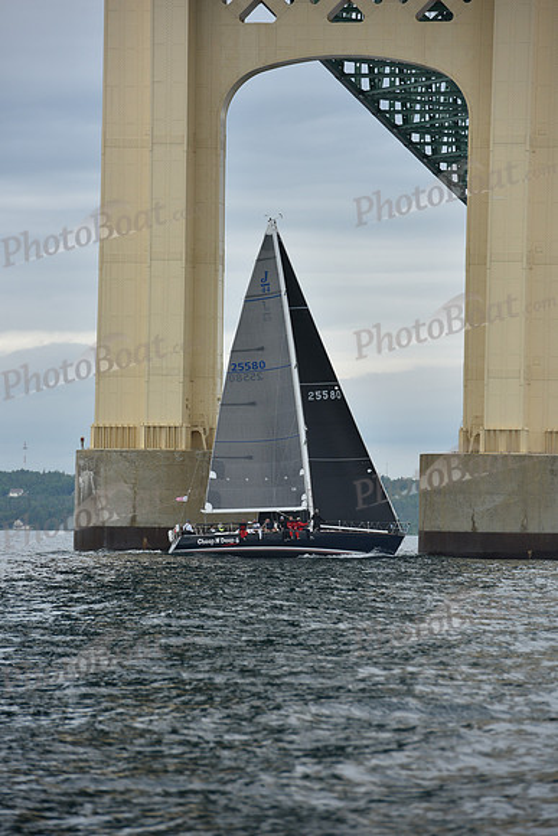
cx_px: 279
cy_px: 418
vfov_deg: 10.3
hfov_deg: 6.9
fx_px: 4647
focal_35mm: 200
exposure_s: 1/800
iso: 250
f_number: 7.1
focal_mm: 200
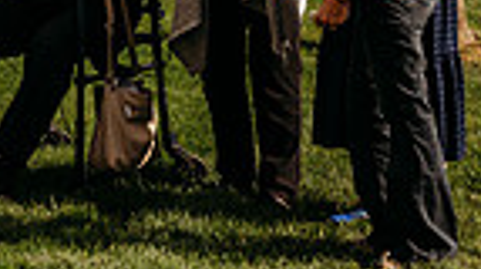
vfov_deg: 7.8
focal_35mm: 153
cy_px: -123
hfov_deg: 13.1
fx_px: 1949
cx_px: -293
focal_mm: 36
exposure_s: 1/4000
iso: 125
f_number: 2.8
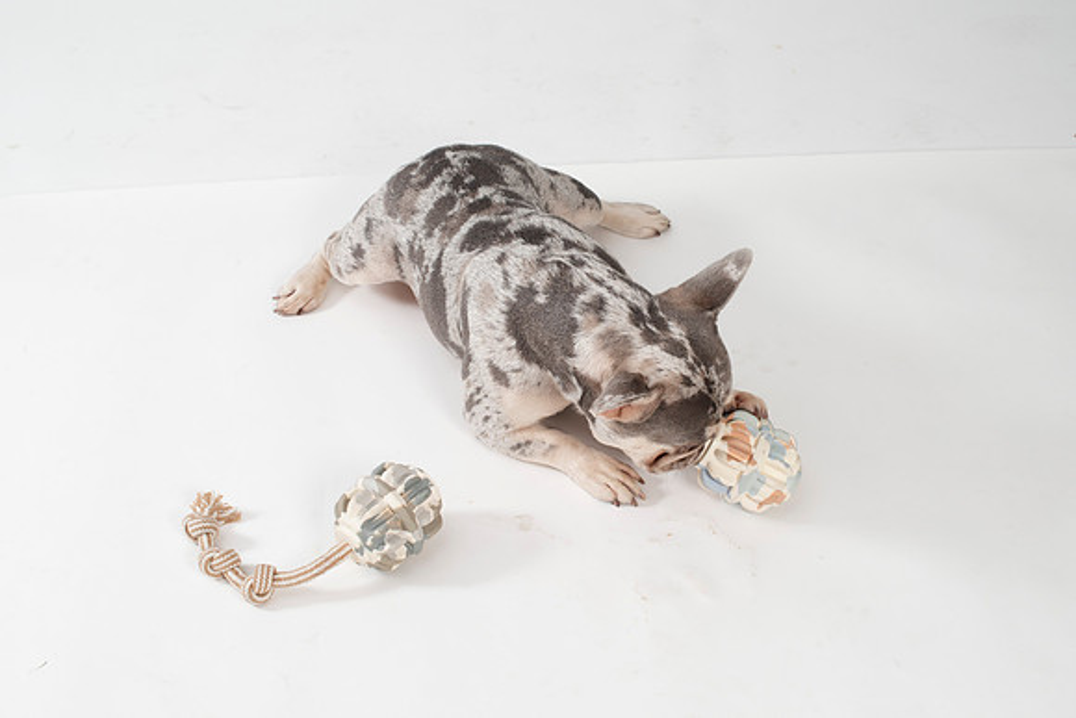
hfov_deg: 35.1
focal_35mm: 57
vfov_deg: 23.9
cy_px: 359
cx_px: 595
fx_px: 1698
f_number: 8
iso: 250
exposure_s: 1/200
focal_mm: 50
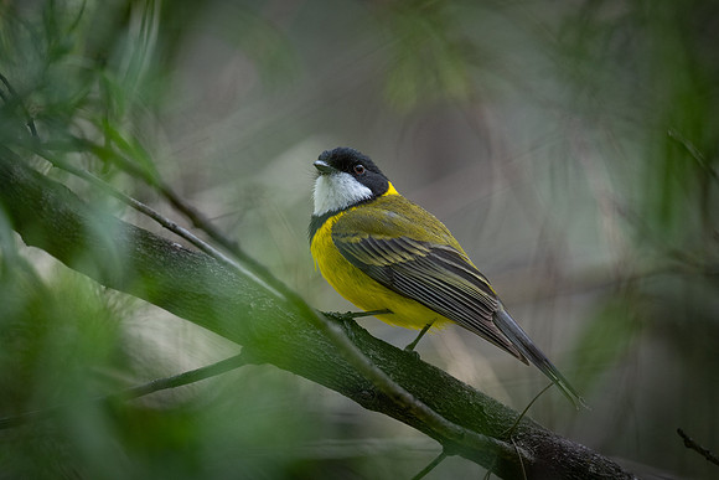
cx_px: 360
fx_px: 9988
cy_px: 240
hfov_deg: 4.1
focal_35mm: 500
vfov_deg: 2.8
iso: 1250
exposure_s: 1/500
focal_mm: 500
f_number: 5.6
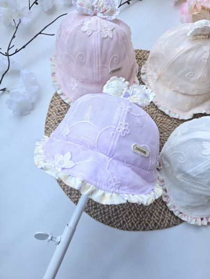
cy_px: 140
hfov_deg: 58.9
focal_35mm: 23
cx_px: 105
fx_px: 186
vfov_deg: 73.9
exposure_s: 1/180
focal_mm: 6.3
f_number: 1.7
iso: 125
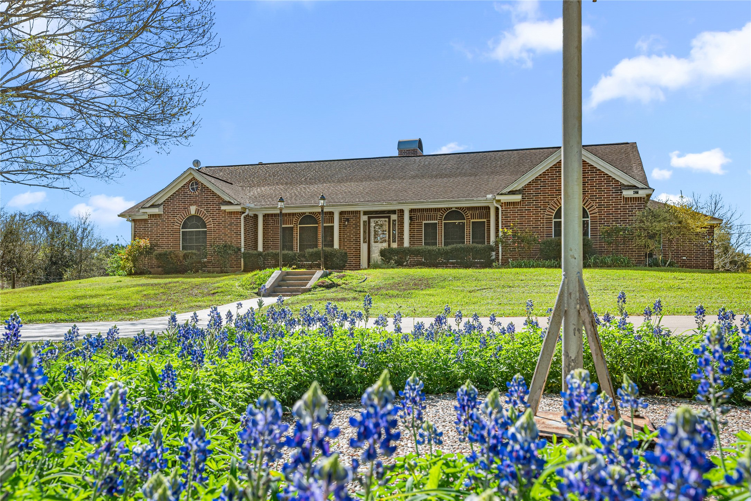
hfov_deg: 61.9
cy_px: 250
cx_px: 376
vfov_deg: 43.6
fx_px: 626
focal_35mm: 30
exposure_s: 1/400
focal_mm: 30
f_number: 11
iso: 250
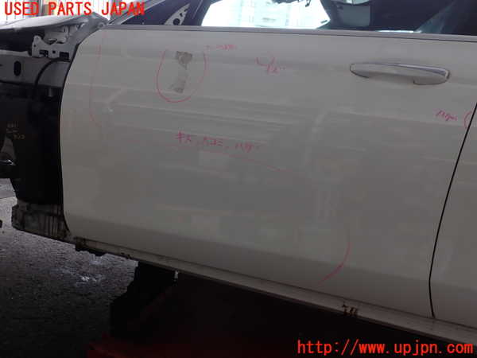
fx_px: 413
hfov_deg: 60.0
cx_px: 238
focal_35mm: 30
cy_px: 179
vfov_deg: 46.8
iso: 100
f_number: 3.2
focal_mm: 5.4
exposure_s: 1/100
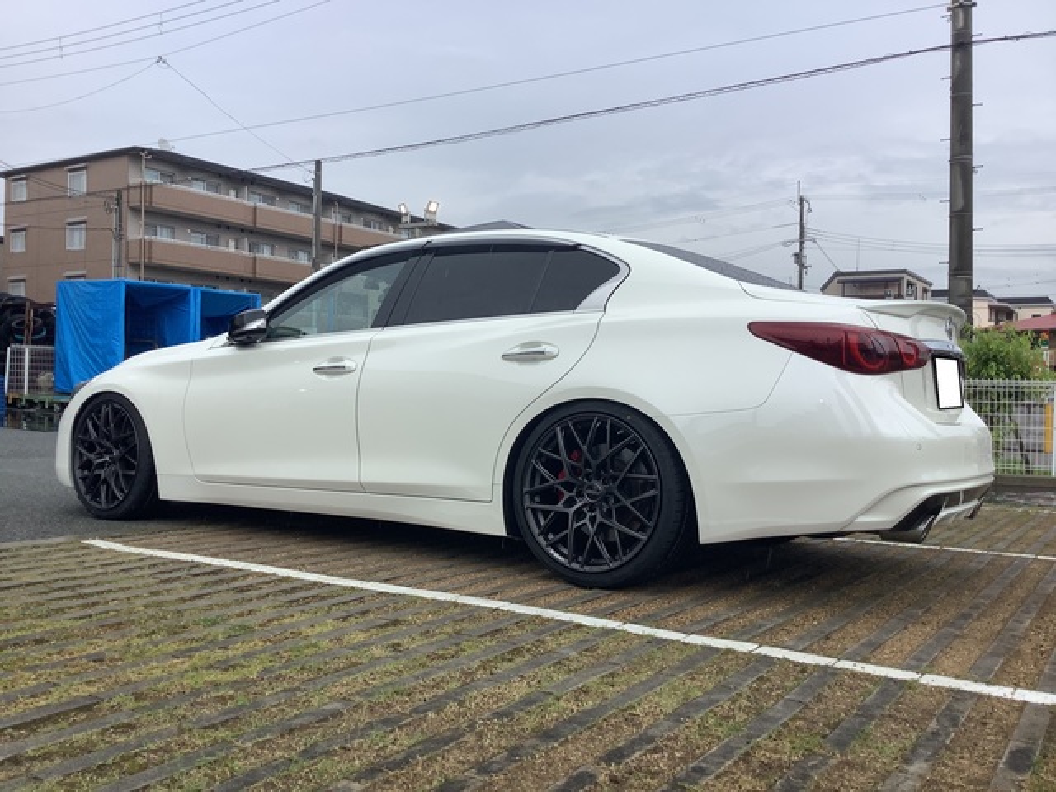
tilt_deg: -1.0
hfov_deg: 58.4
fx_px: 946
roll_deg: -0.2
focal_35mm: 31
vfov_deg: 45.4
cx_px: 528
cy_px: 396
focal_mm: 3.3
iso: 25
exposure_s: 1/384
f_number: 2.4
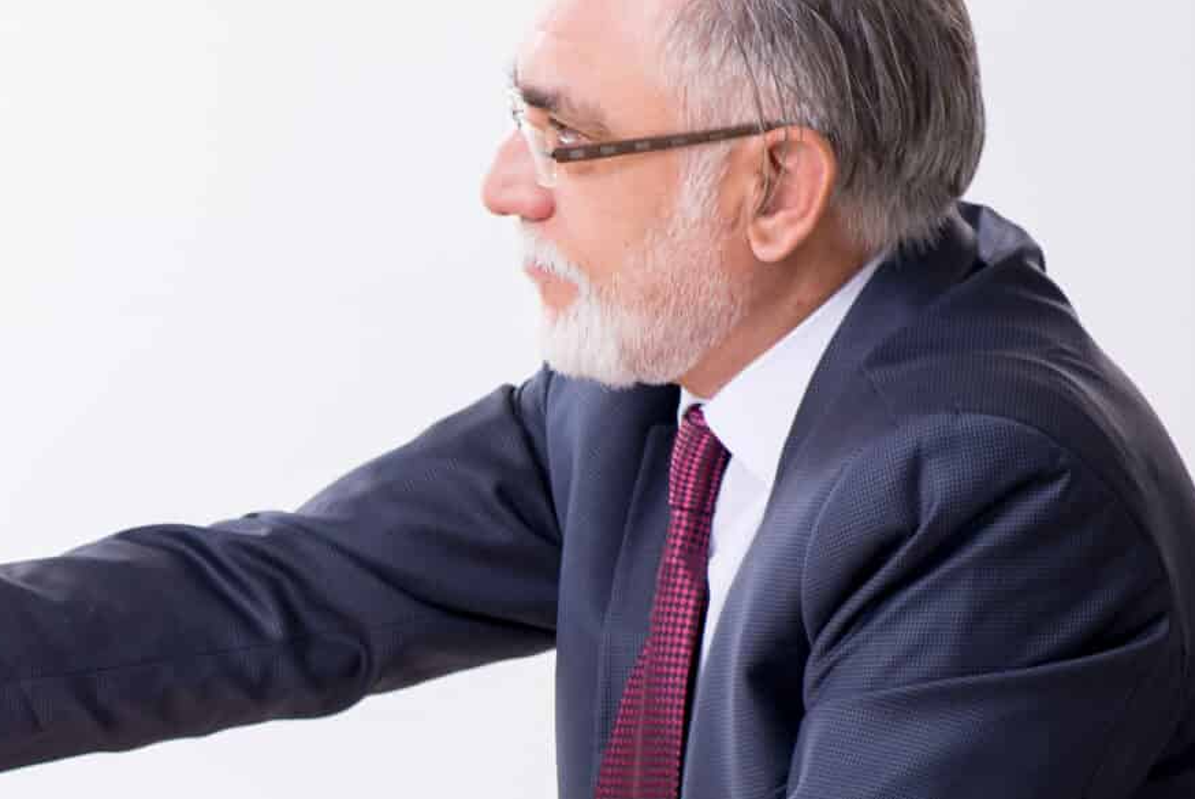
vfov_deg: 6.7
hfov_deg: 9.9
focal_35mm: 205
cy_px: 796
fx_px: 6809
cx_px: -319
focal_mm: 70
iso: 125
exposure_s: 1/100
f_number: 5
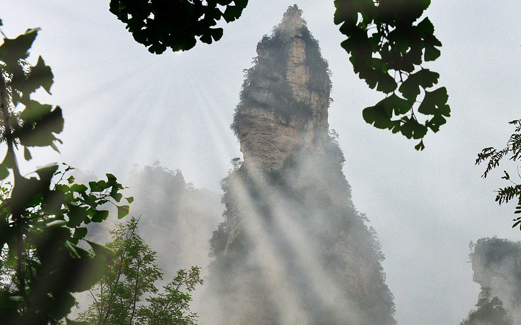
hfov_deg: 24.8
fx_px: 1164
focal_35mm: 82
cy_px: 274
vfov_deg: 15.8
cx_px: 423
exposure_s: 1/250
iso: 400
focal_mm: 45
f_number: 10
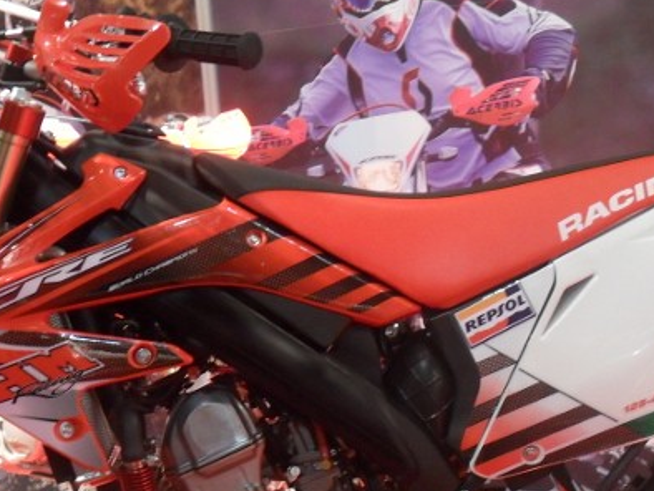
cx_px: 327
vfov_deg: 20.3
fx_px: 1342
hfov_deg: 27.4
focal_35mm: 71
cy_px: 446
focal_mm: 6.2
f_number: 2.8
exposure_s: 1/20
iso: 200
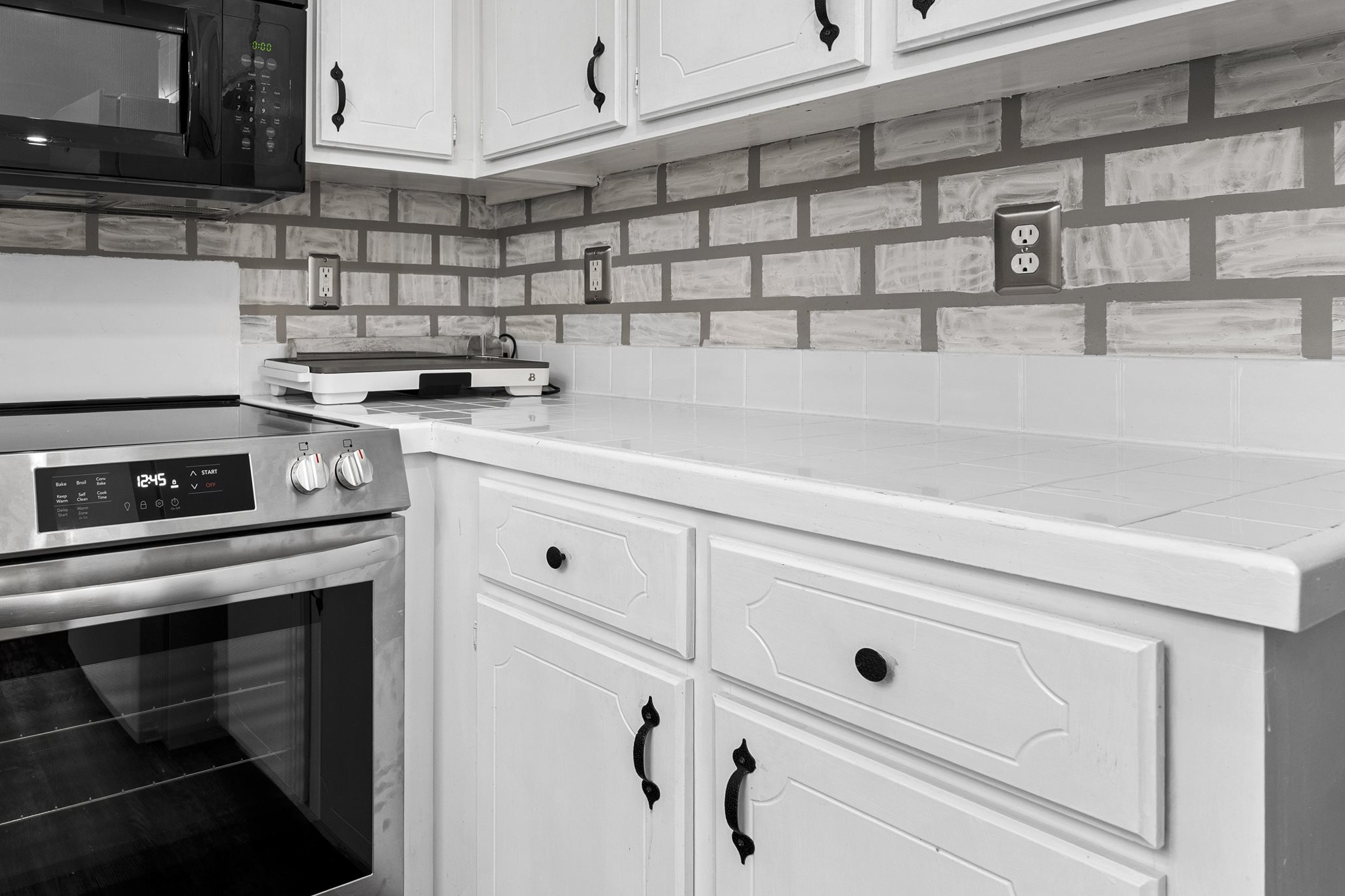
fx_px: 897
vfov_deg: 52.6
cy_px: 343
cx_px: 350
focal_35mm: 24
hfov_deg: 69.3
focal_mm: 16
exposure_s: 1/4
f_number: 8
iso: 640
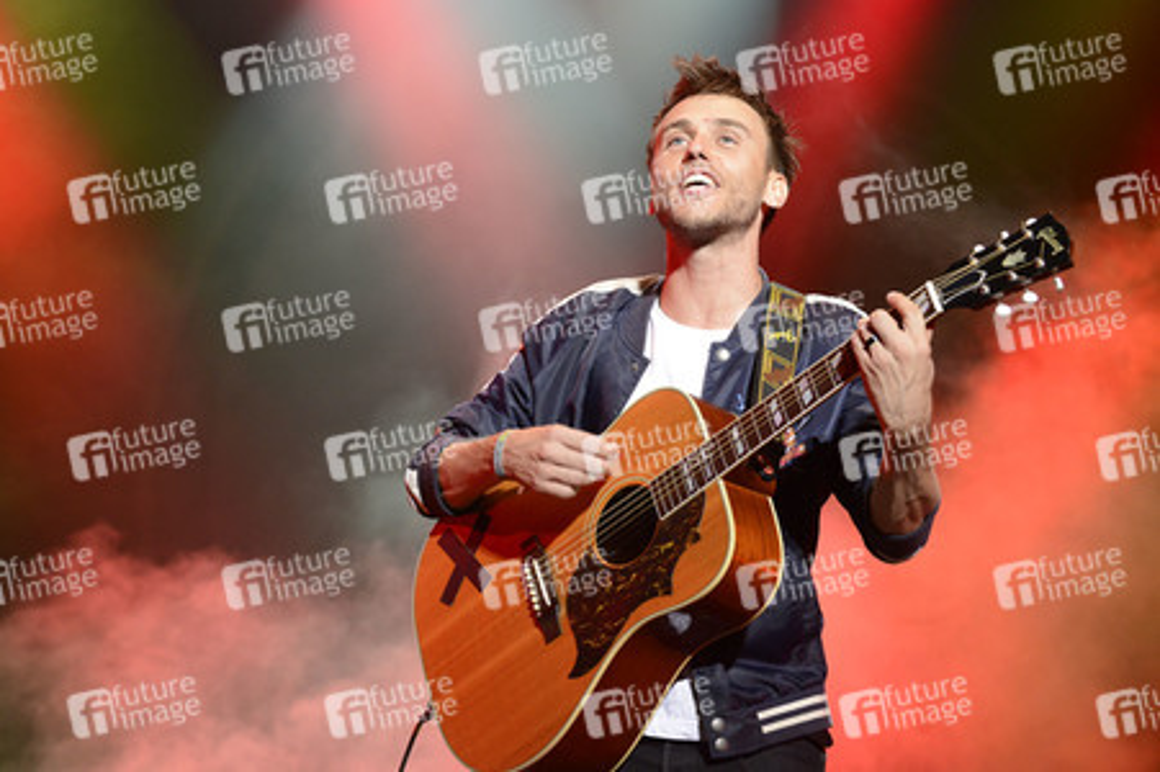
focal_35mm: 95
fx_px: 3059
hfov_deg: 21.5
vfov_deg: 14.4
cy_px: 386
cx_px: 580
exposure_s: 1/320
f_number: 5.6
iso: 3200
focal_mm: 95
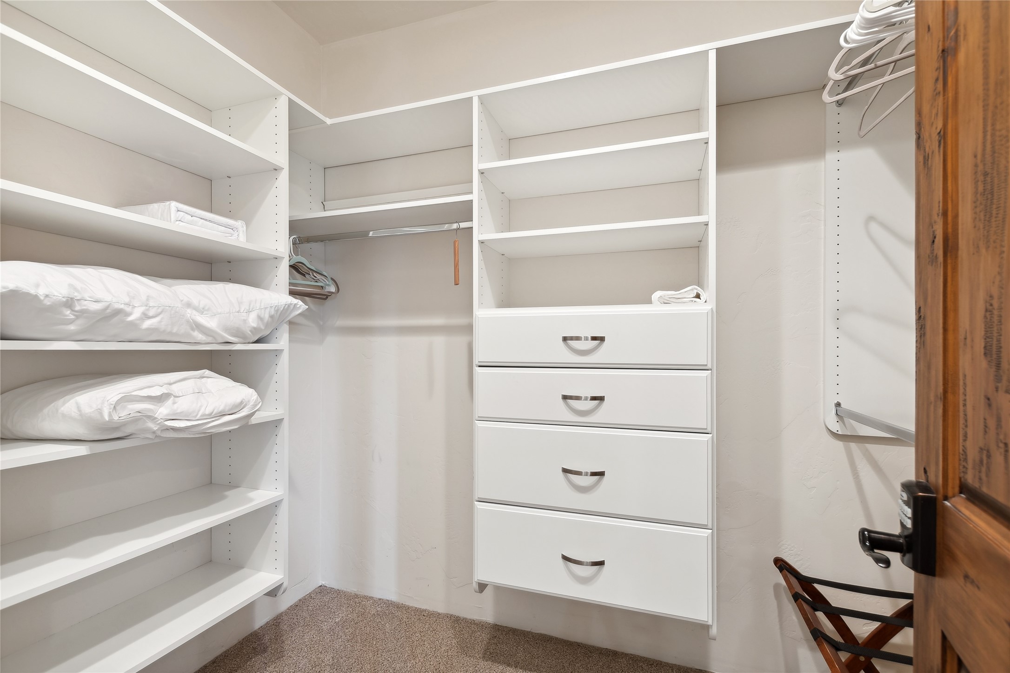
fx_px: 421
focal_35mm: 15
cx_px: 505
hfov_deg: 100.4
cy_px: 336
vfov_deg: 77.3
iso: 100
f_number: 6.3
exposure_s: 1/2.5
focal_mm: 10
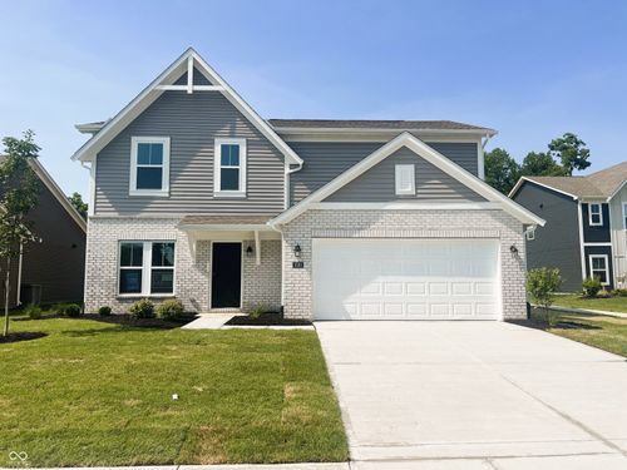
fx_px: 471
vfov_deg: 53.1
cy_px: 235
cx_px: 314
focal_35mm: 26
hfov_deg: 67.3
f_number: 1.5
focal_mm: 5.7
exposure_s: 1/6993
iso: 50
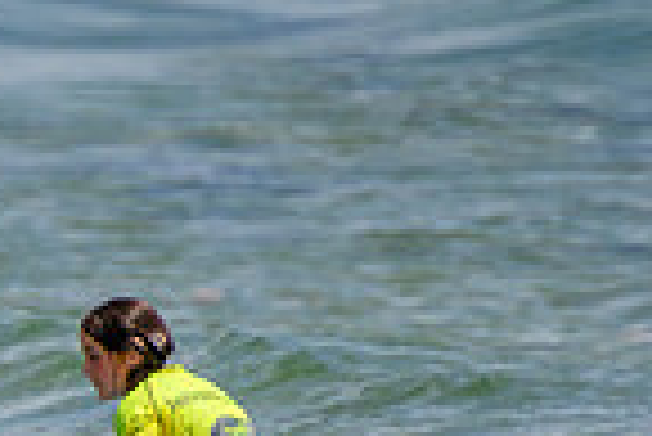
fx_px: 40228
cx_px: -495
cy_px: 629
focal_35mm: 2219
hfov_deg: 0.9
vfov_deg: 0.6
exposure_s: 1/2000
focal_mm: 400
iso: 220
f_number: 5.6
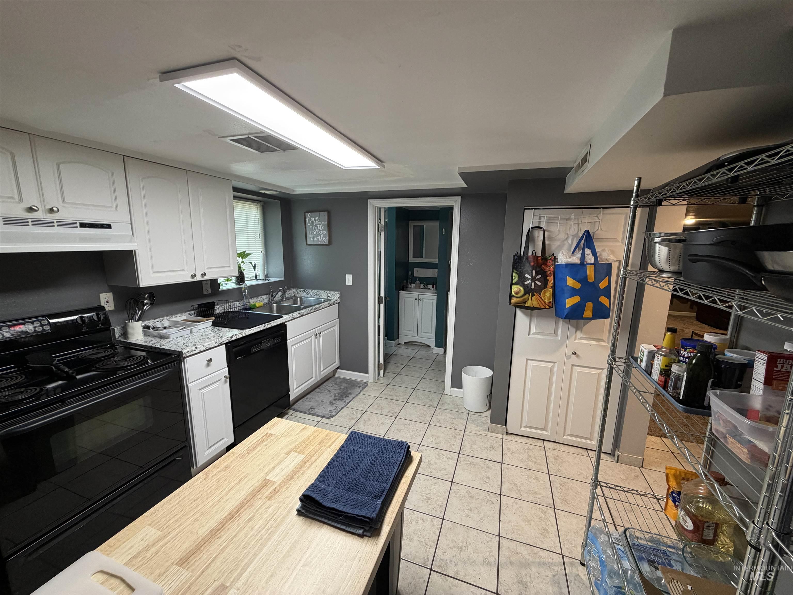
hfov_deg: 102.1
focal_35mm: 14
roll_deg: -0.5
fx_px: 321
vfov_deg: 85.7
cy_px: 298
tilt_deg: -10.0
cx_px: 396
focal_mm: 2.22
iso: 160
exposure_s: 1/60
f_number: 2.2
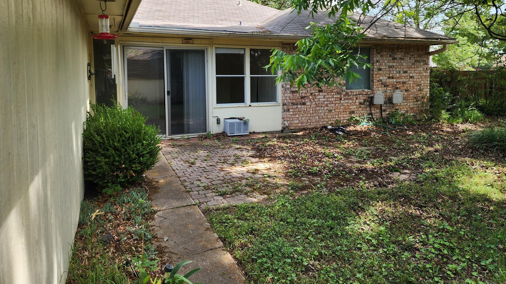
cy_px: 97
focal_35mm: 26
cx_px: 259
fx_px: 349
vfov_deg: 43.8
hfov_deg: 71.9
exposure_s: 1/180
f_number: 1.8
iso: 16
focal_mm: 6.4
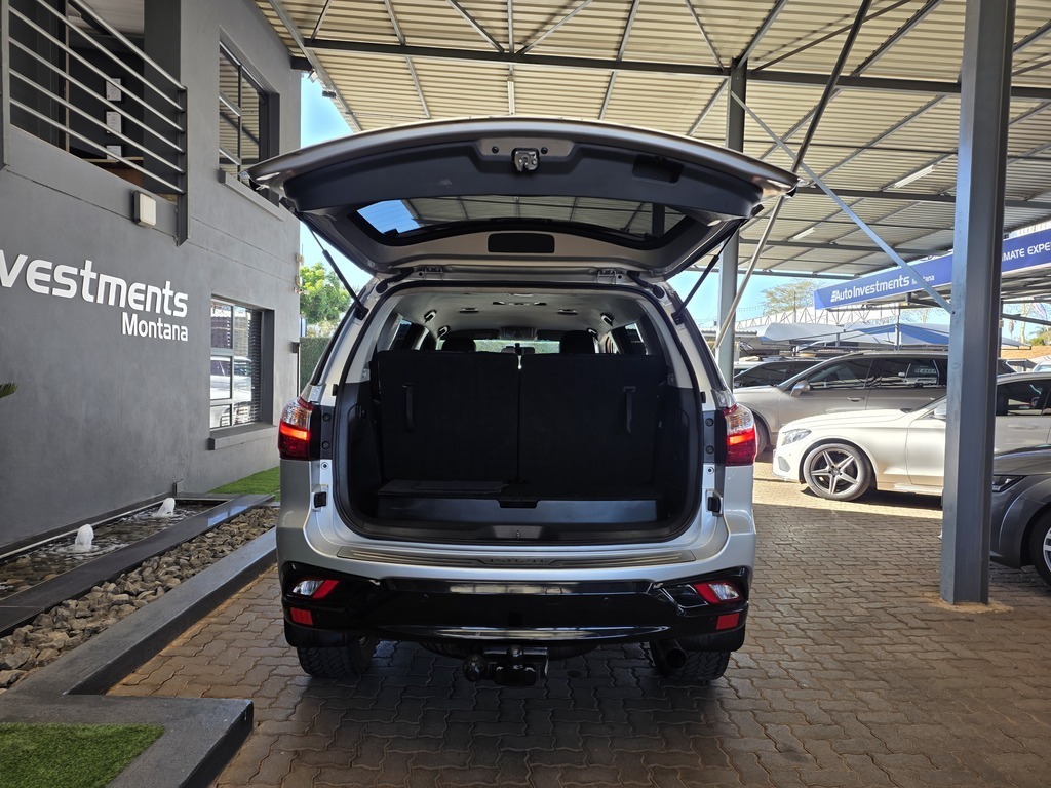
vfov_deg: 58.9
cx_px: 526
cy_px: 394
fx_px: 698
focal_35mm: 23
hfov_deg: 73.9
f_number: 1.7
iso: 32
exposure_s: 1/180
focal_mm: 6.25
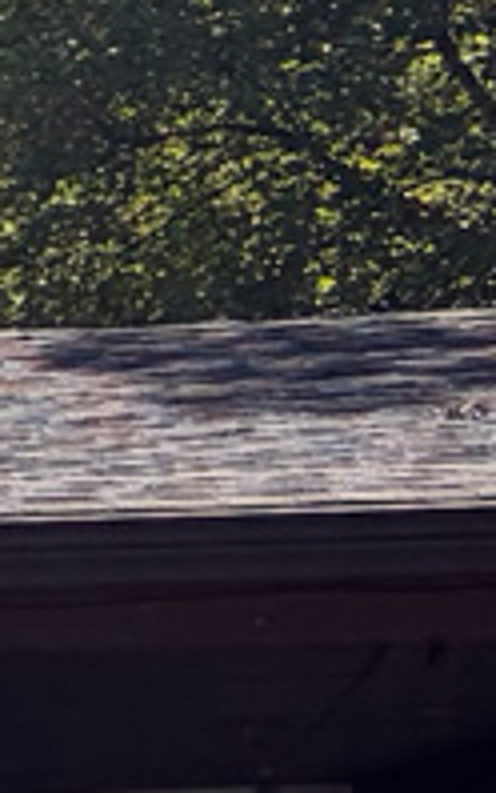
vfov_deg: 7.3
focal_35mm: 285
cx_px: -3040
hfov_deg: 3.6
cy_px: 1021
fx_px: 6155
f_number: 1.6
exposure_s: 1/3279
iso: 64
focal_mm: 5.96
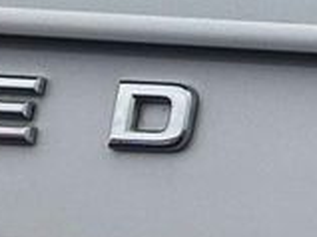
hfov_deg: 2.6
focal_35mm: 772
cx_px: -285
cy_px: 478
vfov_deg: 1.9
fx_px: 7064
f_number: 2.8
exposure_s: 1/160
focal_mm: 15.66
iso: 50
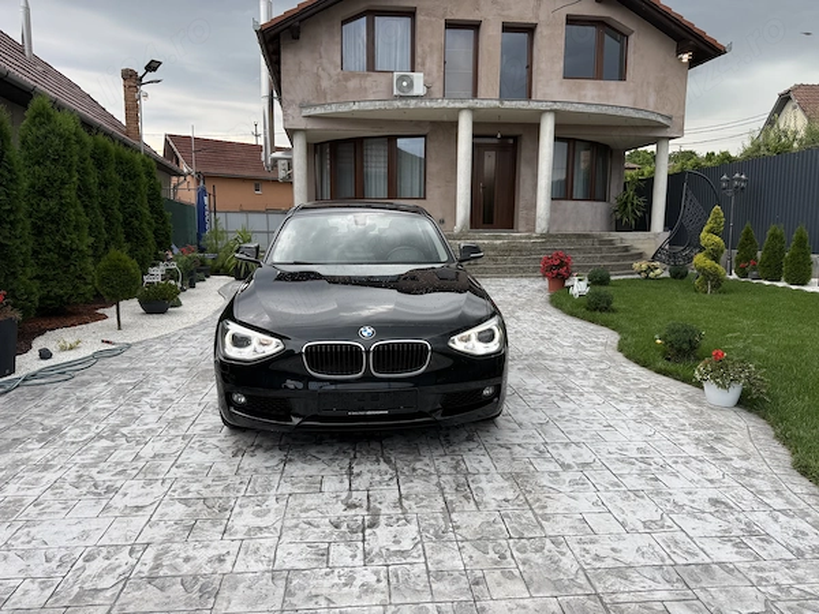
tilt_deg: -6.8
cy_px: 307
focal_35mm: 24
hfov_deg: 71.6
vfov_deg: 56.8
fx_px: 568
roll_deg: -0.2
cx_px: 410
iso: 100
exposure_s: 1/308
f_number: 1.78
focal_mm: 6.76
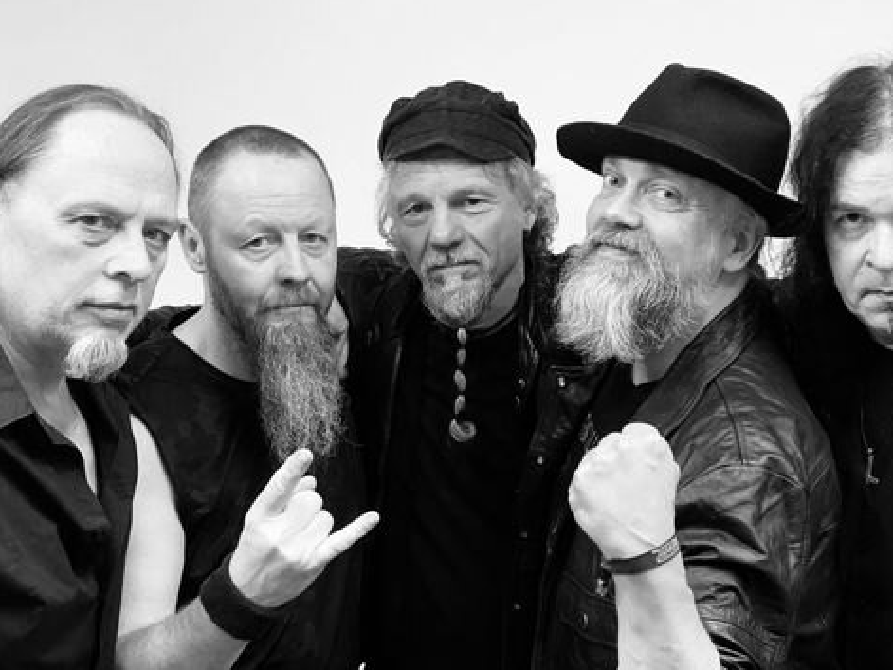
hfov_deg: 30.2
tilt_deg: -6.3
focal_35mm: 64
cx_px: 501
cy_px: 341
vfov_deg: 22.9
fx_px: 1651
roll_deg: +1.0
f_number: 2
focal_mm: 6
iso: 500
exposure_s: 1/50
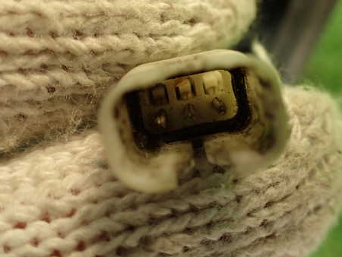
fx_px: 395
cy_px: 104
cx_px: 179
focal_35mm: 40
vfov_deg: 35.9
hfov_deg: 46.8
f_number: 2.3
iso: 200
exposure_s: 1/30
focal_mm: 5.4
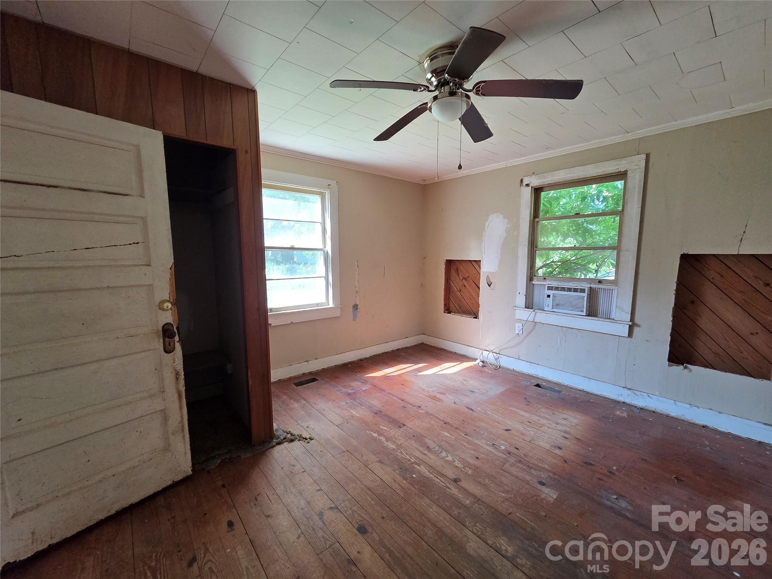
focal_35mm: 13
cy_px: 290
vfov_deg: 89.9
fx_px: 290
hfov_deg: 106.2
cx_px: 386
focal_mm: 2.2
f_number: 2.2
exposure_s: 1/120
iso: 250
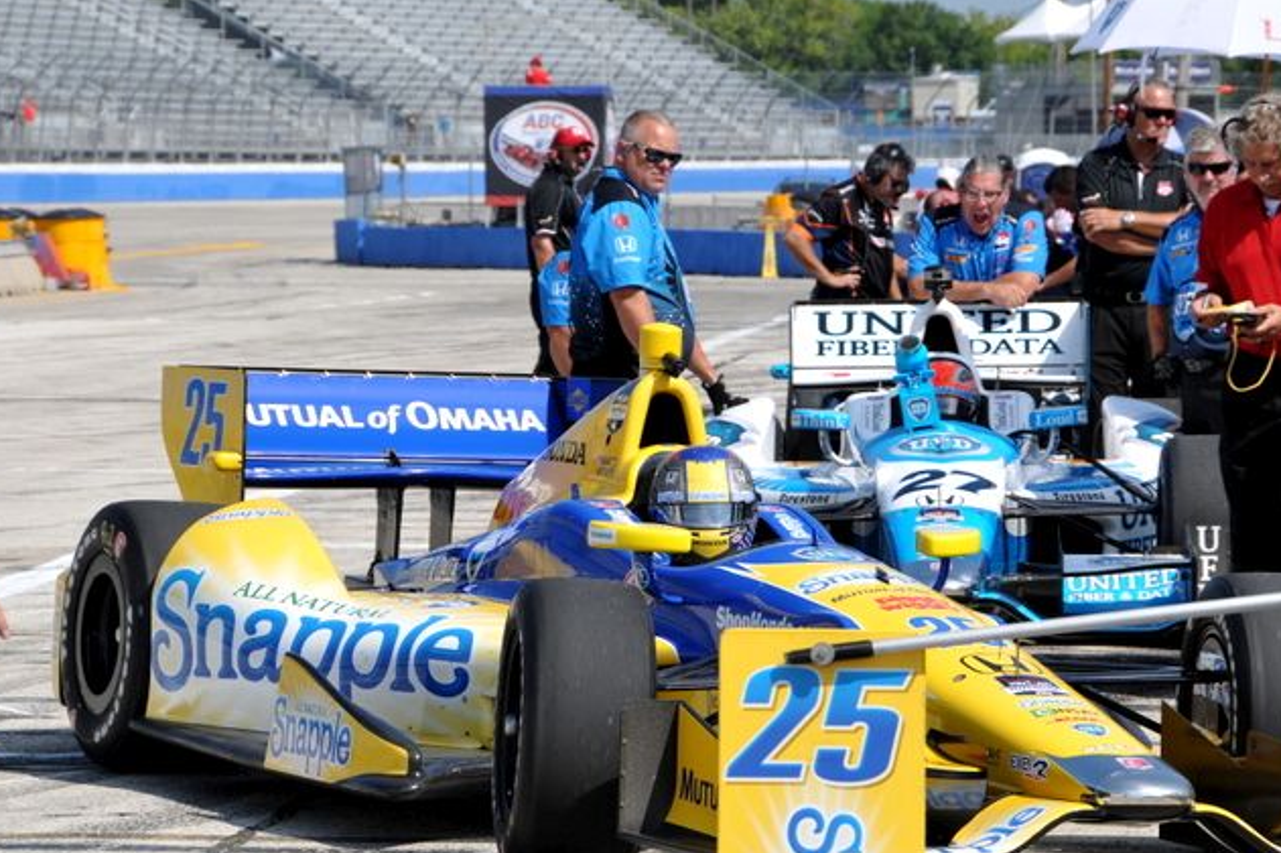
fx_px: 7100
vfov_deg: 6.9
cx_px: 753
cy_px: 422
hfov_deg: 10.3
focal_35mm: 200
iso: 200
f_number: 10
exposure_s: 1/400
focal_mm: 105
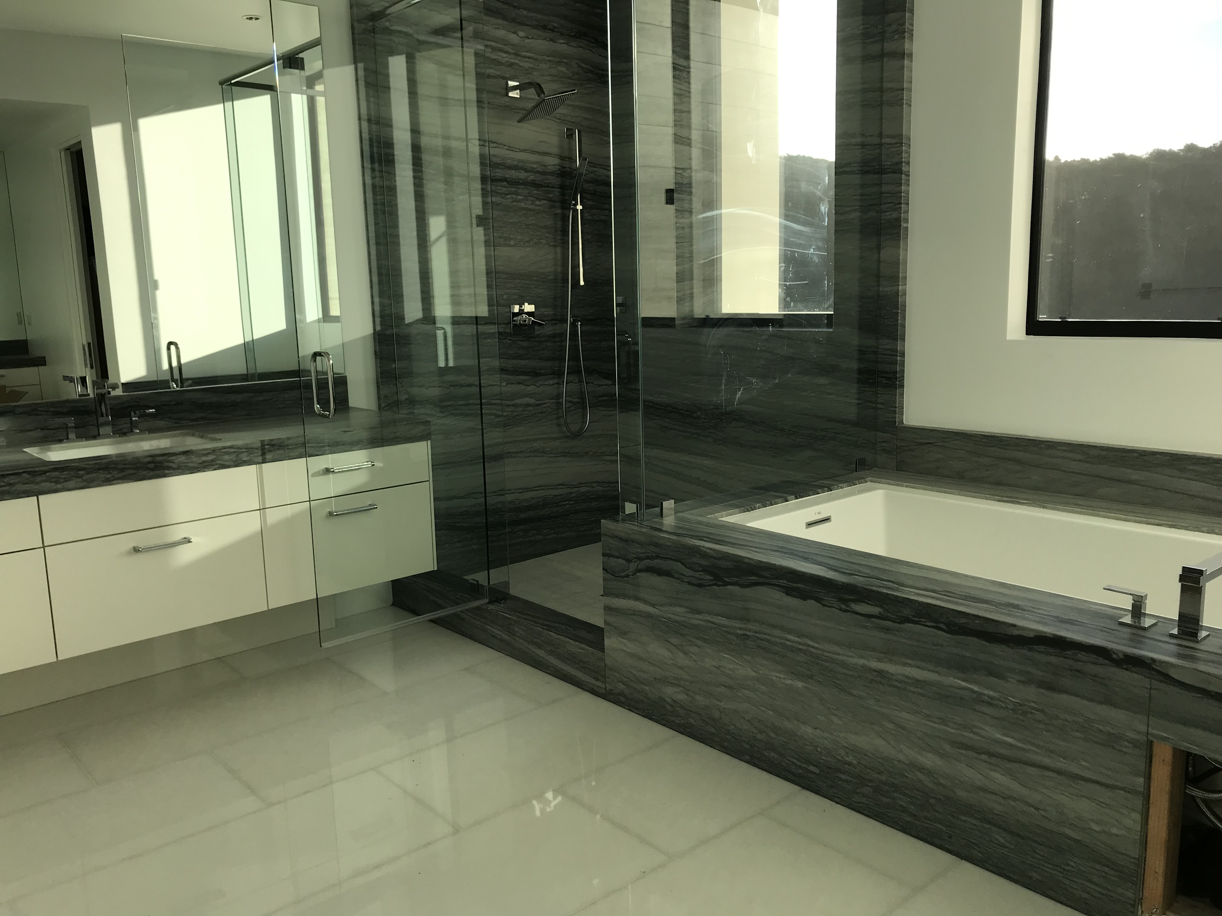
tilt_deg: -9.2
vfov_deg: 49.7
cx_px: 611
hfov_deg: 63.4
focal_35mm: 28
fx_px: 988
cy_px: 458
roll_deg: +1.3
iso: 20
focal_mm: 3.99
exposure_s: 1/684
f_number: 1.8
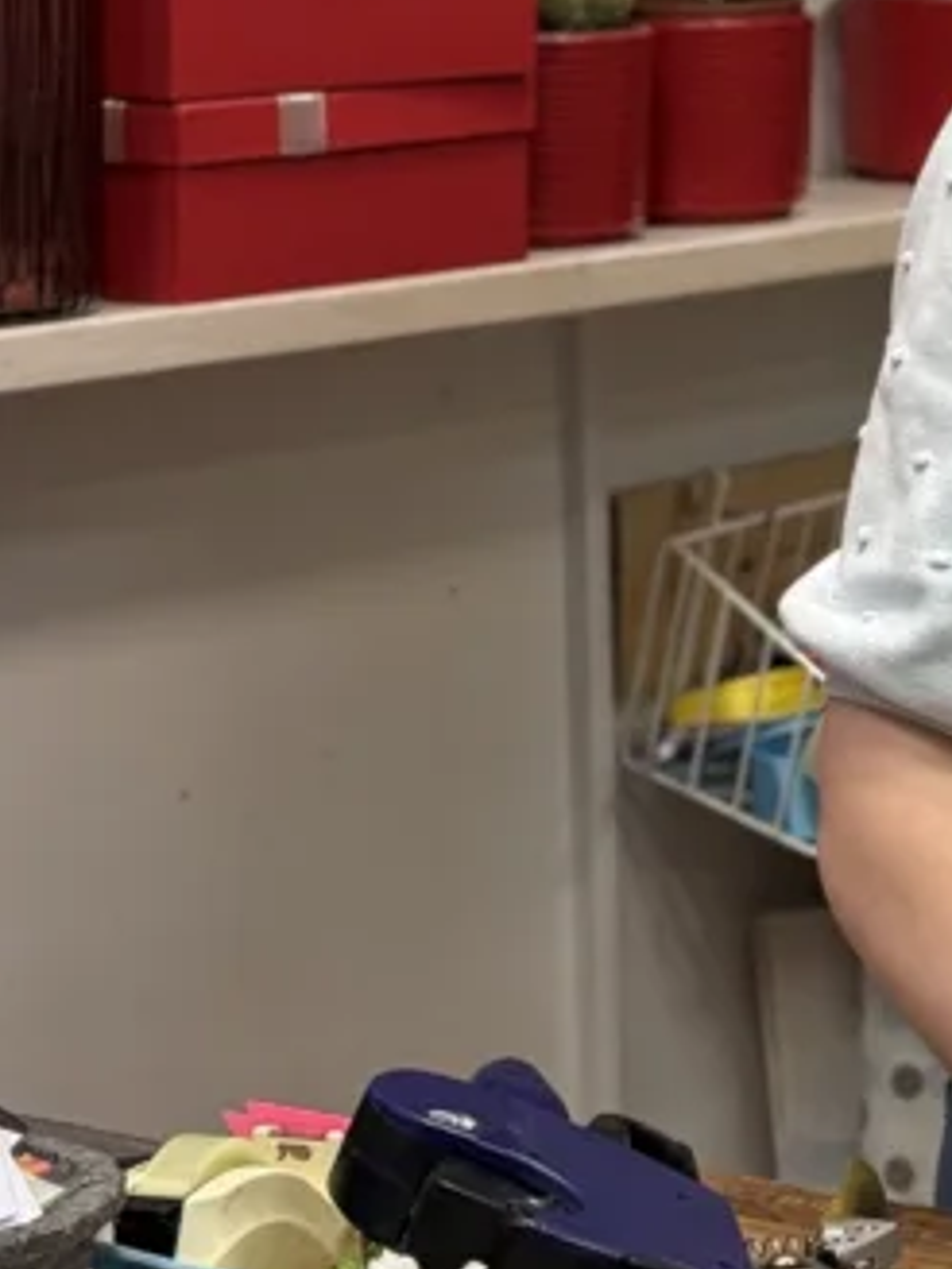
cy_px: -124
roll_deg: +0.7
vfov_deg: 12.9
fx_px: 5500
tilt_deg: -1.2
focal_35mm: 150
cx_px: 1482
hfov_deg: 9.6
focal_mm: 6.76
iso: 80
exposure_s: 1/100
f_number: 1.78
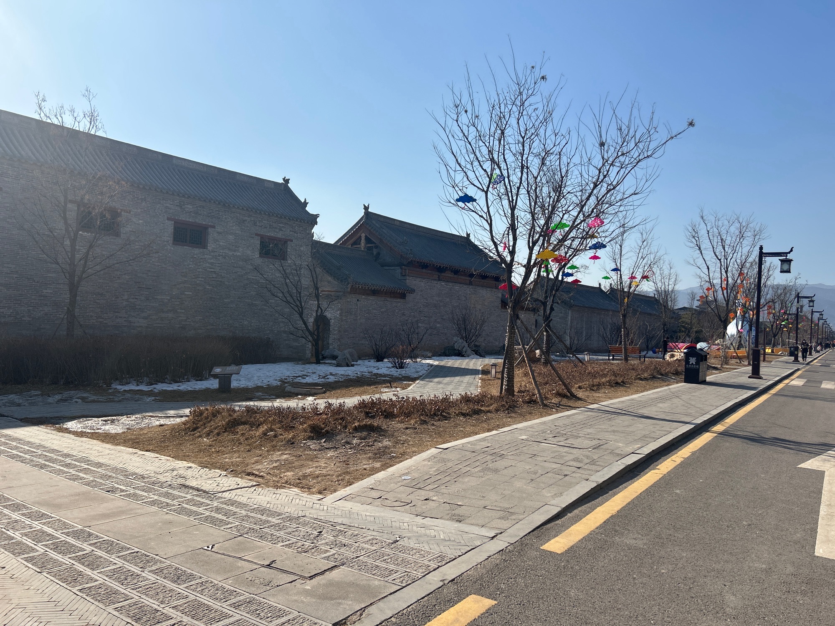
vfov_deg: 53.1
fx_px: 627
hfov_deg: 67.3
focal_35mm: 26
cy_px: 313
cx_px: 418
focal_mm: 5.7
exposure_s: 1/6211
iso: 50
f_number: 1.5
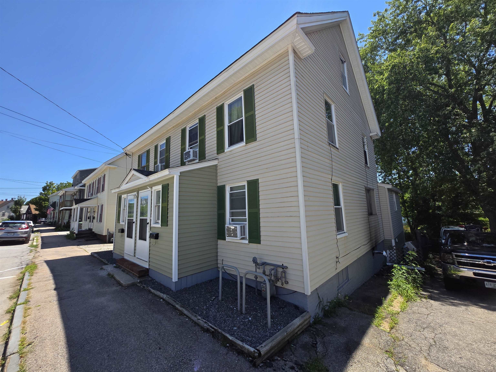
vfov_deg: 89.9
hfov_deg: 106.2
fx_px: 186
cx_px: 248
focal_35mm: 13
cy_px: 186
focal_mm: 1.7
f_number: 2.2
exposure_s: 1/724
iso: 25
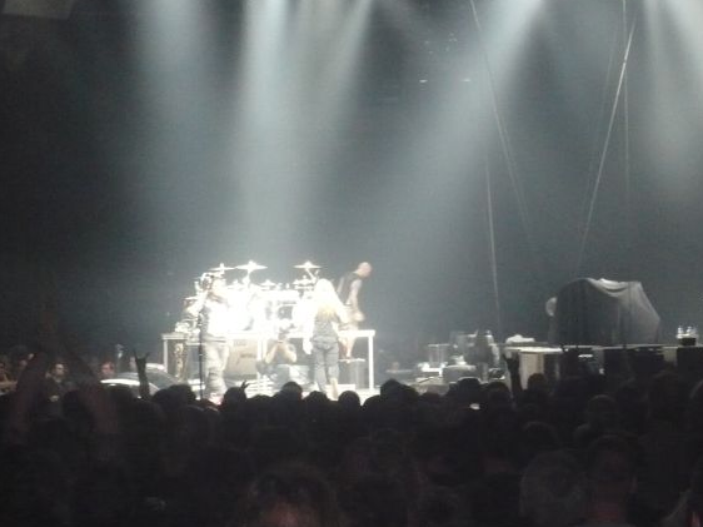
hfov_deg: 18.8
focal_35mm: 104
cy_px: 267
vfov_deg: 14.2
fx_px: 2111
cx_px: 498
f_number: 4.7
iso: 640
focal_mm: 12
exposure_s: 1/30
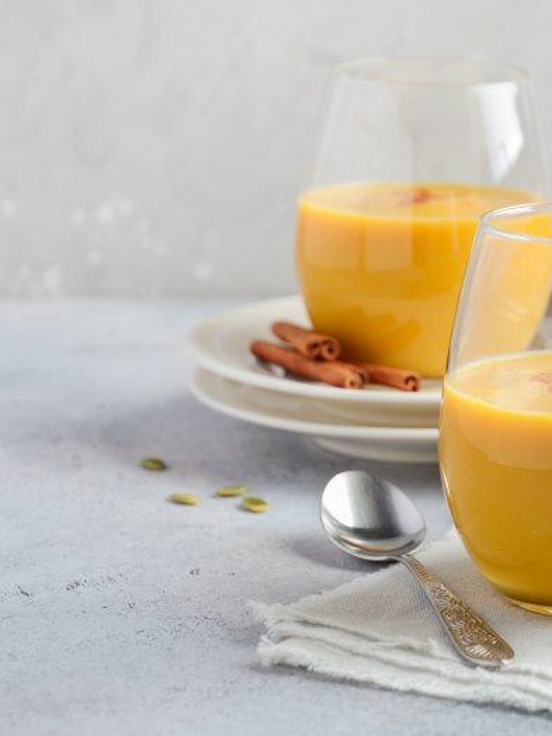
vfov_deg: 16.0
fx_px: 2615
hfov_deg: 12.0
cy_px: 369
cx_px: 427
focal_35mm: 123
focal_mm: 56
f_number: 5.6
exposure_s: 1/160
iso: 100
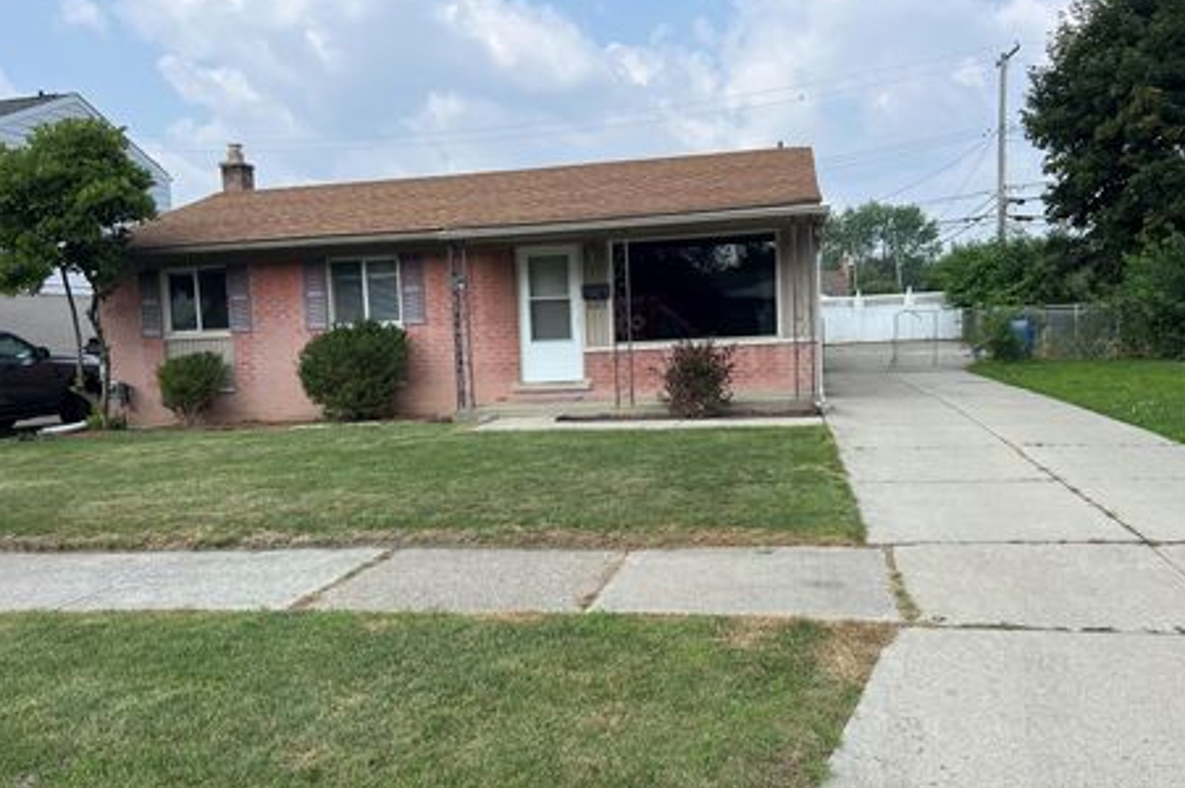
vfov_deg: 43.5
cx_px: 589
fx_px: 987
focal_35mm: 30
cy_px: 411
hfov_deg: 62.0
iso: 50
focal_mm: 5.7
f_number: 1.5
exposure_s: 1/2915
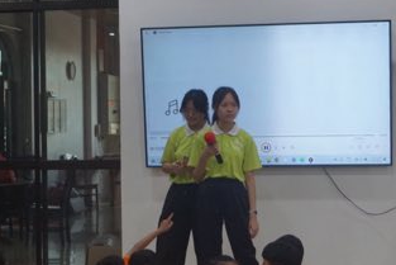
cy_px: 167
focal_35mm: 92
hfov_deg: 22.1
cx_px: 215
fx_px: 1012
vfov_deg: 14.9
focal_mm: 40
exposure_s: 1/160
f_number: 5.6
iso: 1600
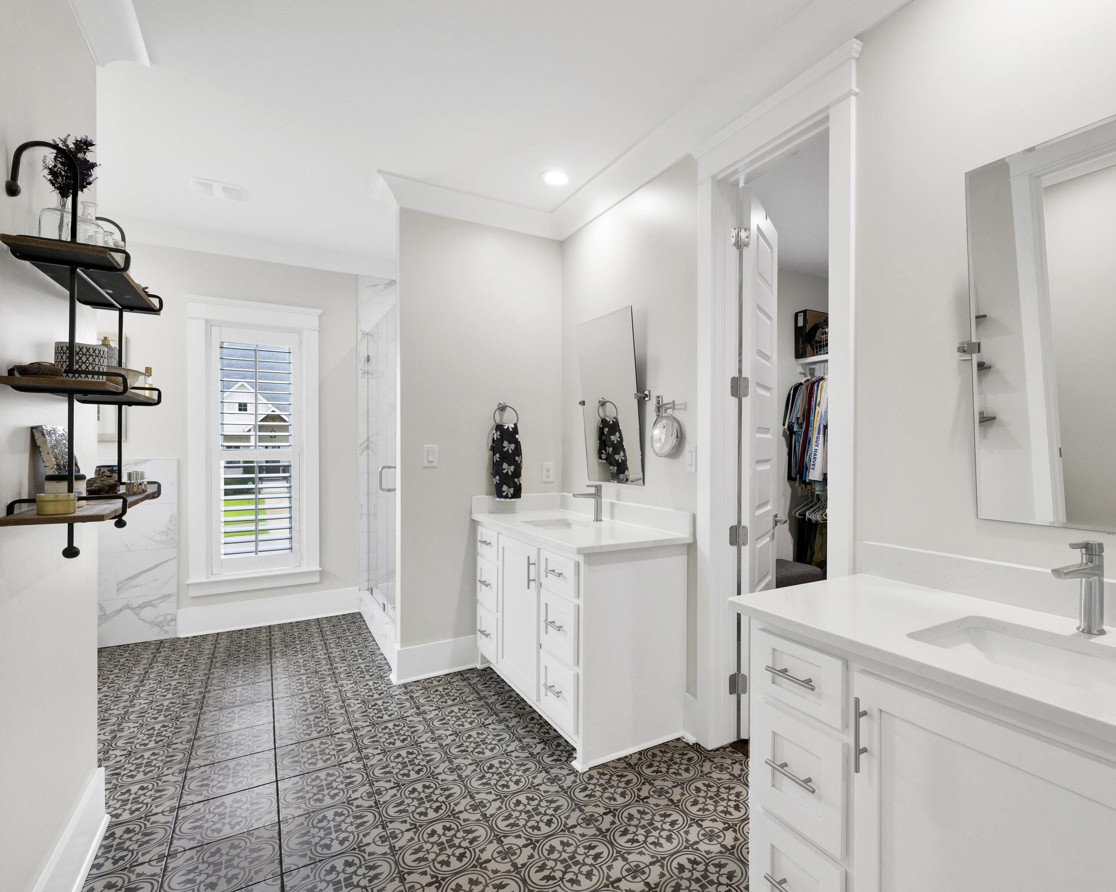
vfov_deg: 75.1
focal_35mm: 18
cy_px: 445
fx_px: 580
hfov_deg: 86.9
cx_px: 658
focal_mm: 15.5
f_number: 11
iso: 400
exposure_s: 1/8
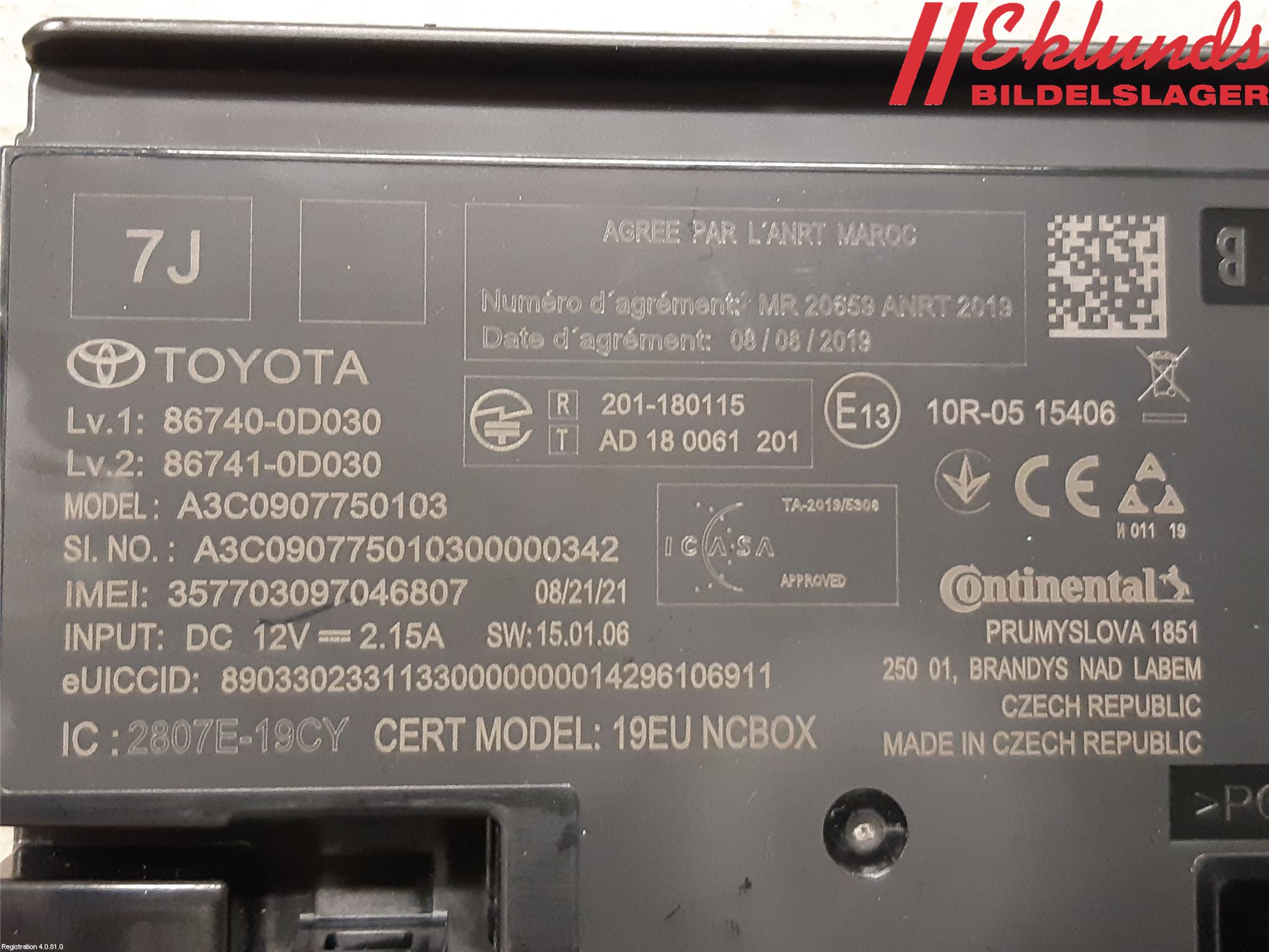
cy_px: 476
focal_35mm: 26
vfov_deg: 53.1
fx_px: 953
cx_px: 634
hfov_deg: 67.3
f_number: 1.7
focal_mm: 3.93
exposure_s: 1/25
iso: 400
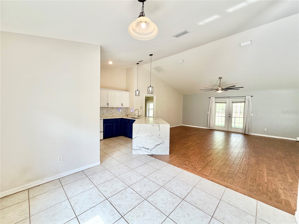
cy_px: 112
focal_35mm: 14
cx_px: 150
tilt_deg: -2.7
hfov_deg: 102.1
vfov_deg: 85.7
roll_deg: -0.7
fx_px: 121
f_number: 2.2
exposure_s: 1/120
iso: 80
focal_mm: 2.22
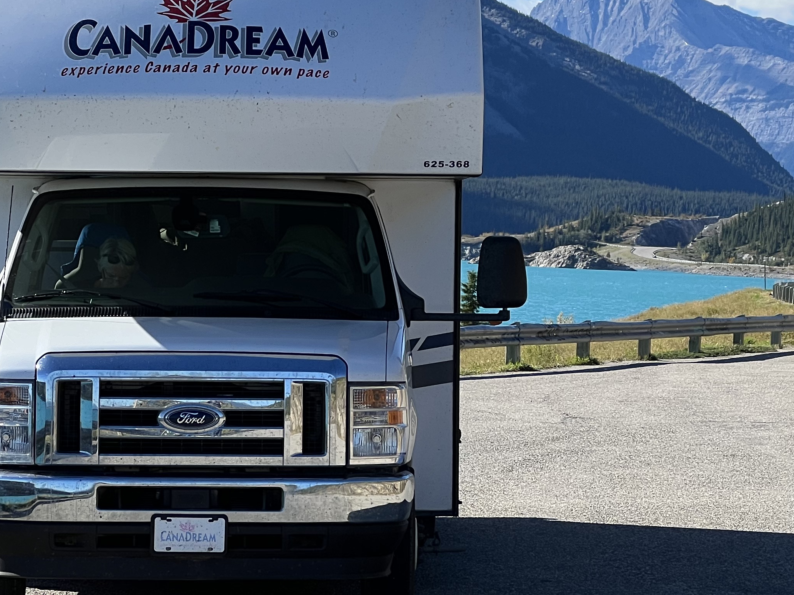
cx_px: 577
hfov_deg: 13.0
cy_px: 246
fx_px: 3464
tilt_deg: +0.5
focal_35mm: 151
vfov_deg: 9.8
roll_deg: -2.4
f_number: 2.8
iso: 32
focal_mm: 9
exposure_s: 1/686
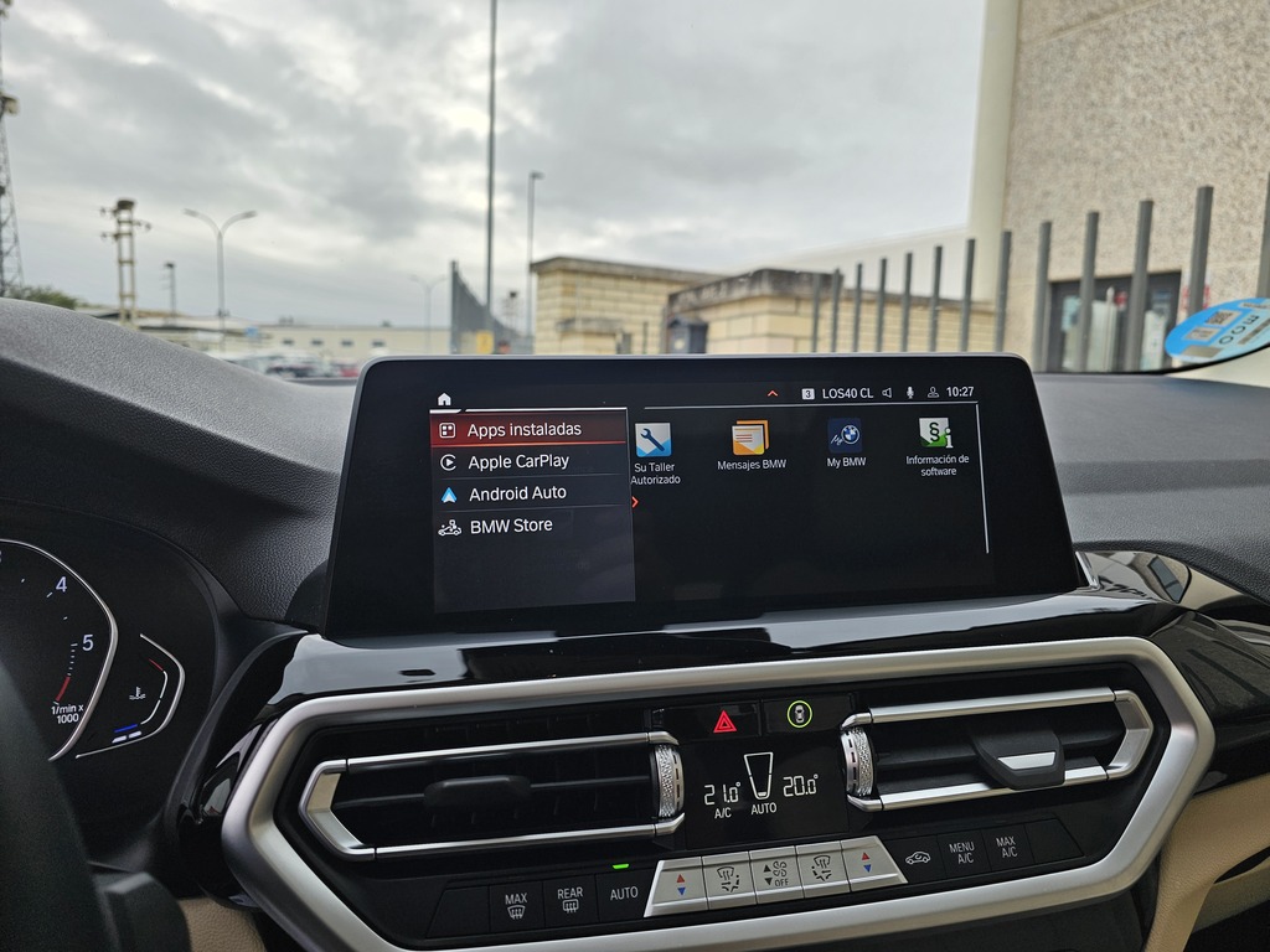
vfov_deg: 58.9
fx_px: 844
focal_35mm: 23
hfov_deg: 73.9
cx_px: 635
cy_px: 476
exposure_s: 1/180
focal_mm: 6.3
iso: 16
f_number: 1.7
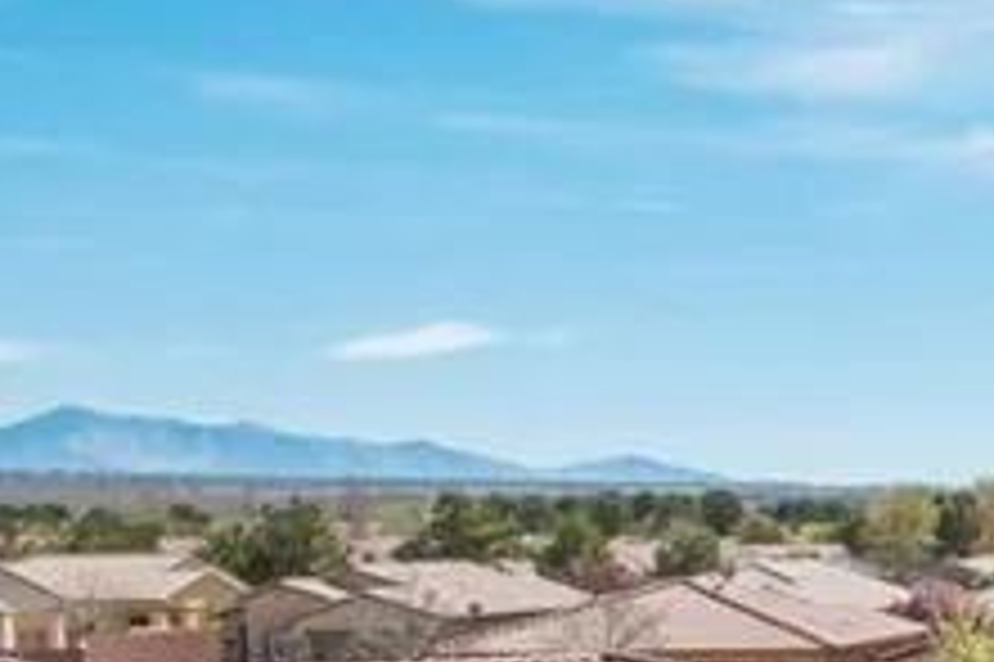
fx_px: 2814
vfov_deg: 13.1
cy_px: 779
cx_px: 1930
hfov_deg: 16.0
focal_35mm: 102
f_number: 2.8
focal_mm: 8.4
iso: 130
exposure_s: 1/1600
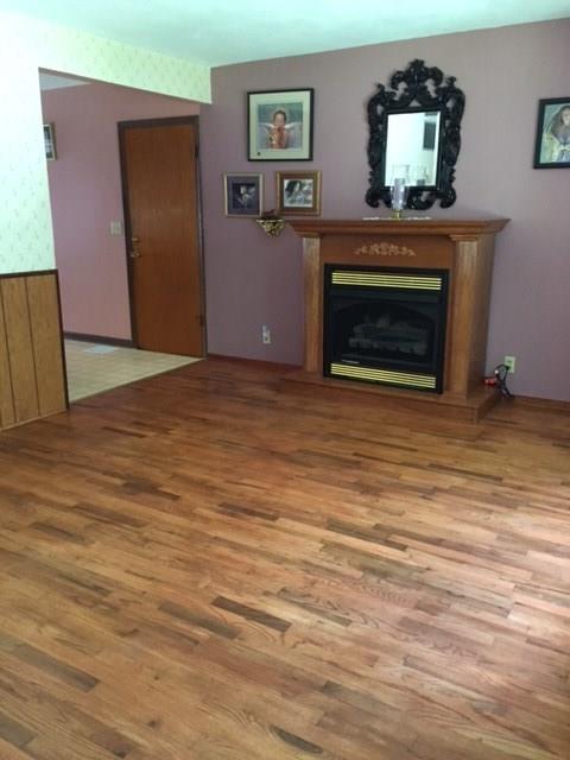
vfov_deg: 61.7
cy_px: 380
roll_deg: +1.6
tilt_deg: -16.3
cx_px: 285
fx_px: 637
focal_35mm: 29
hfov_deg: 48.2
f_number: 2.2
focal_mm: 4.15
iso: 320
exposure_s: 1/30
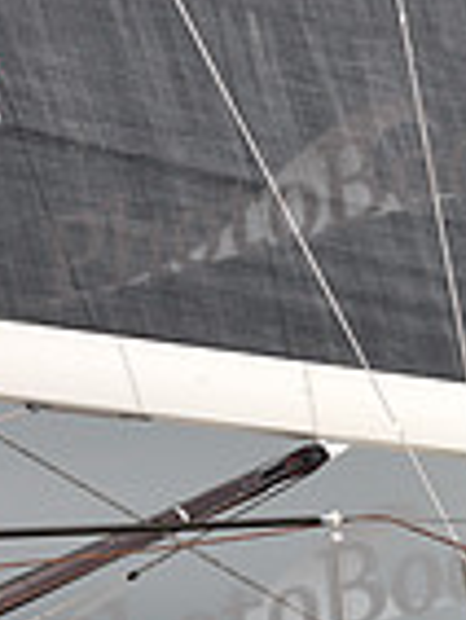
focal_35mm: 316
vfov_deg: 6.2
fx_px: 5663
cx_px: 892
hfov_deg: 4.6
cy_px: 763
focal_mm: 80
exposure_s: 1/1250
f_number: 4.5
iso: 250
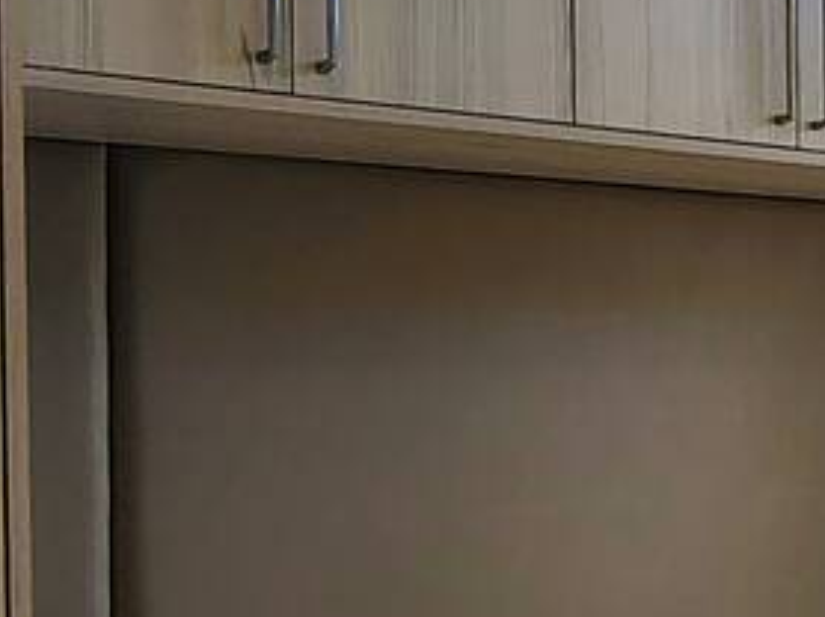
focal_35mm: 83
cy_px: 368
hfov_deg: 21.9
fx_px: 1976
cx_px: 985
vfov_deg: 17.7
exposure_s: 1/60
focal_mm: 2.13
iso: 194
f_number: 2.2
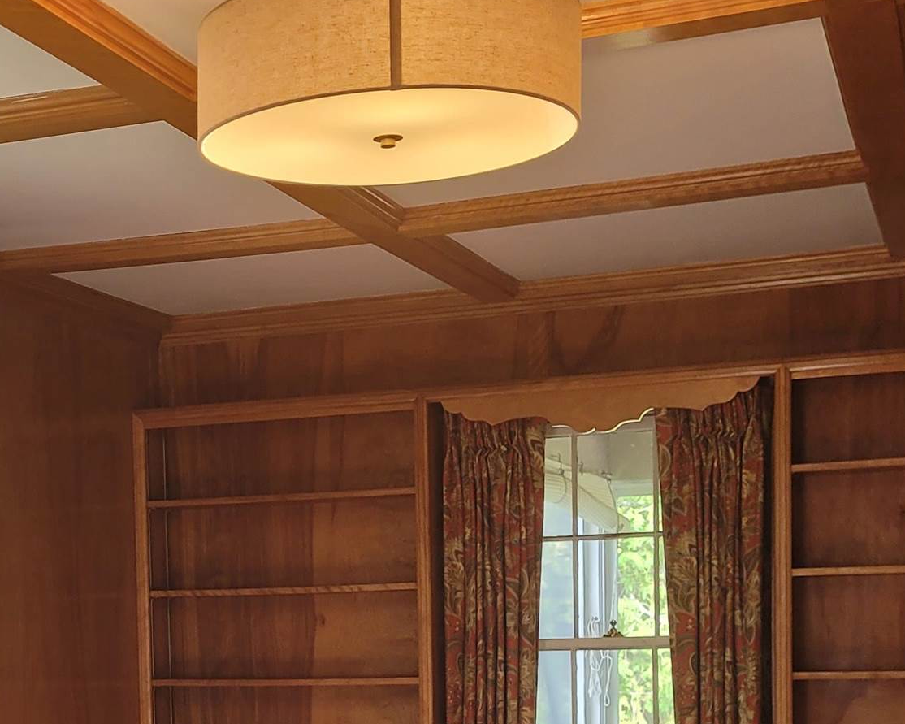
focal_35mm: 70
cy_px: 756
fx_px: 1875
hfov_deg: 26.5
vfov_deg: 21.0
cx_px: 136
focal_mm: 5.4
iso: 100
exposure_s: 1/120
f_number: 1.8
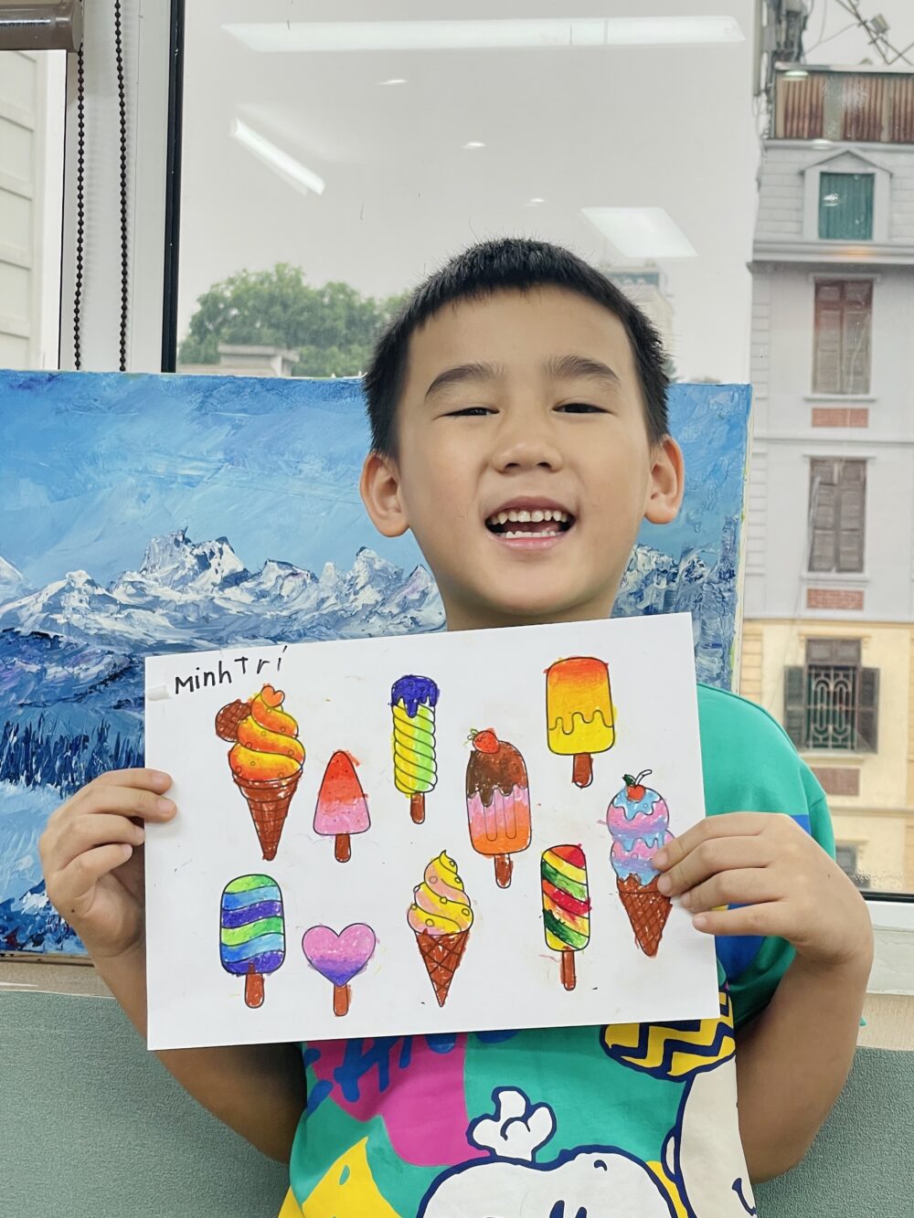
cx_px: 457
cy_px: 609
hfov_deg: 28.0
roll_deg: -0.9
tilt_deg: +0.8
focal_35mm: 52
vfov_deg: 36.8
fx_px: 1830
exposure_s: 1/100
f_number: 2
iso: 50
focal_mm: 6
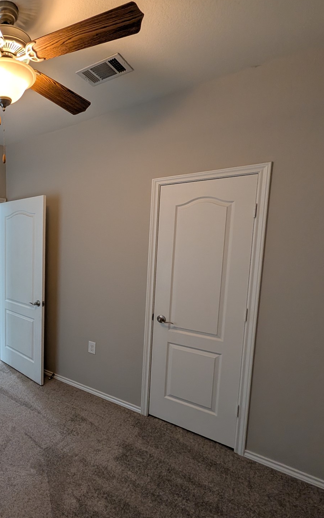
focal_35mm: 18
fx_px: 254
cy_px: 270
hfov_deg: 53.0
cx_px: 8
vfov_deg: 91.0
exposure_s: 1/60
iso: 60
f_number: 1.7
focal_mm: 2.02
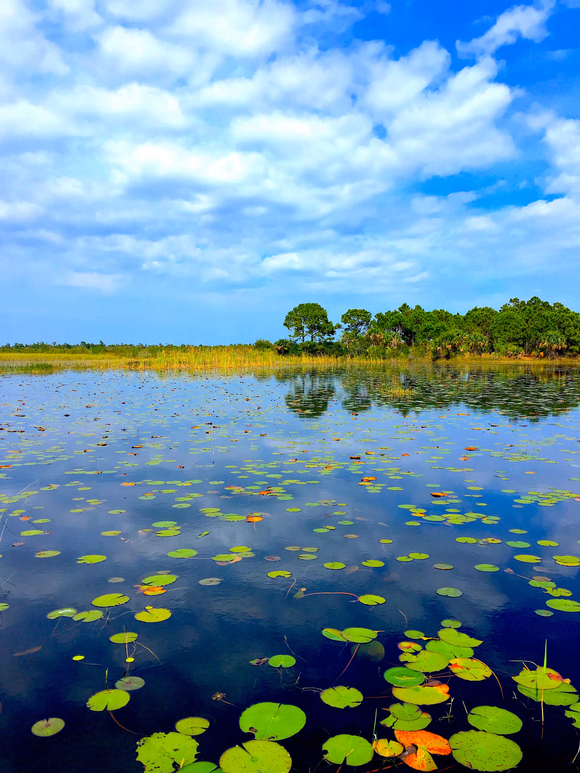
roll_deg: +1.1
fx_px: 648
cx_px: 290
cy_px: 386
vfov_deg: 61.7
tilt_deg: -2.1
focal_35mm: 29
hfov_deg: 48.2
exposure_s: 1/1972
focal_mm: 4.15
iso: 25
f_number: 2.2
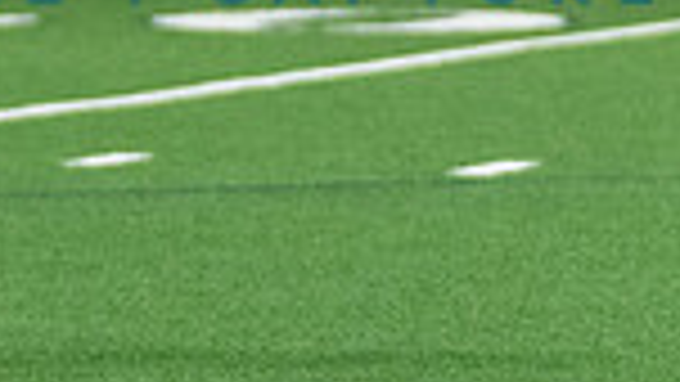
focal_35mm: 805
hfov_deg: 2.7
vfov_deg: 1.5
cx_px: 31
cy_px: -366
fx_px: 14517
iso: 4000
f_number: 2.8
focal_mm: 134
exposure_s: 1/1250
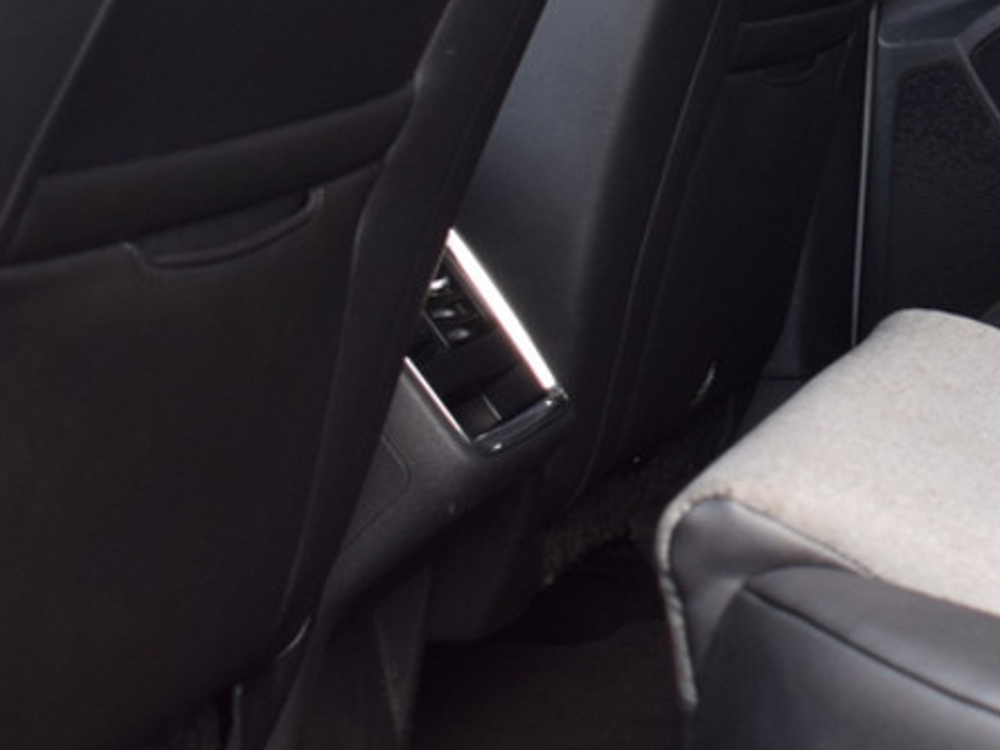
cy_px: -71
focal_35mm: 105
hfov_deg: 17.1
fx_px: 3019
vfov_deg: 13.9
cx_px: 1471
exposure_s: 1/100
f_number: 5
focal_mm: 23
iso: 400
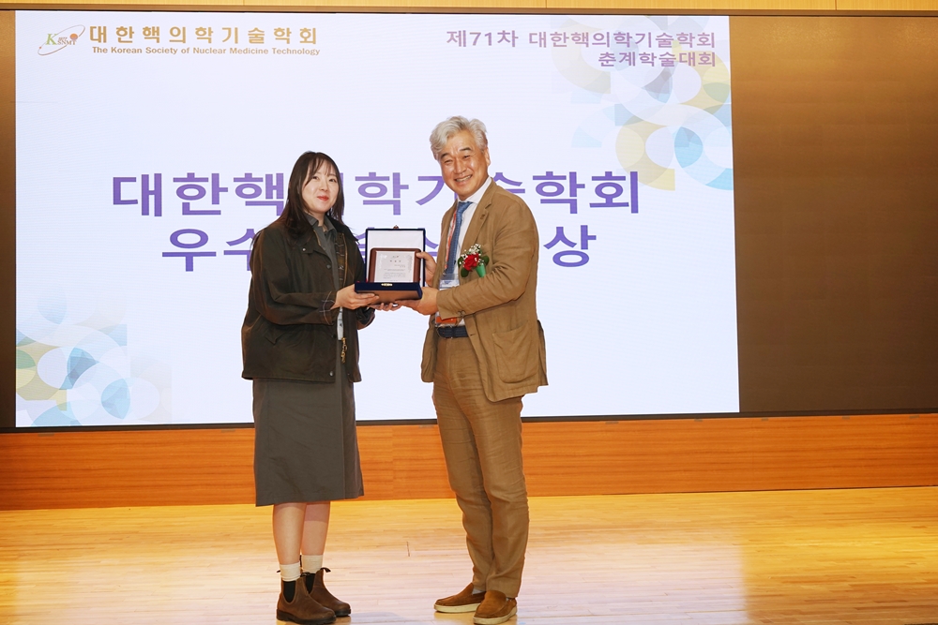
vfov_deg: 31.9
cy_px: 312
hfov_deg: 46.4
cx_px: 469
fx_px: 1094
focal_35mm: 42
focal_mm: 42
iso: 400
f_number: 7.1
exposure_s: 1/80
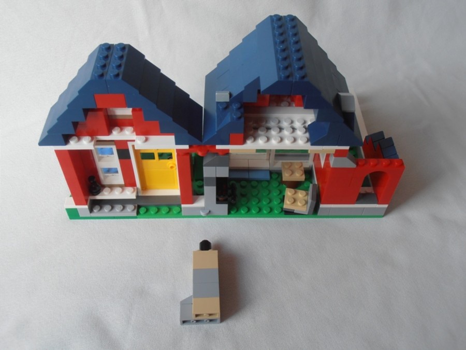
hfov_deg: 50.1
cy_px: 175
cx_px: 233
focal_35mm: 37
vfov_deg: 38.7
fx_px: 498
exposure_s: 1/100
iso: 80
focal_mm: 6.61
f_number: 3.9
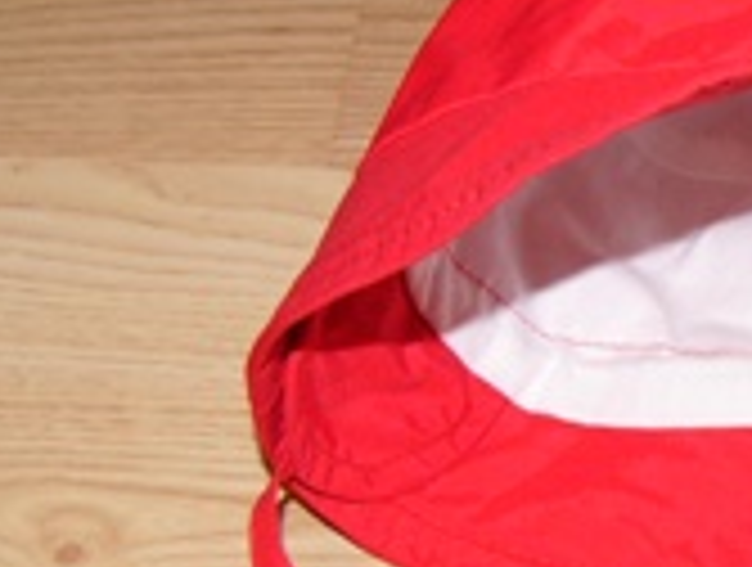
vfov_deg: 14.9
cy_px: 454
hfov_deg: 18.7
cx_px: 910
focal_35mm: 99
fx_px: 2155
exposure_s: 1/80
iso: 100
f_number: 2.8
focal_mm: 6.2
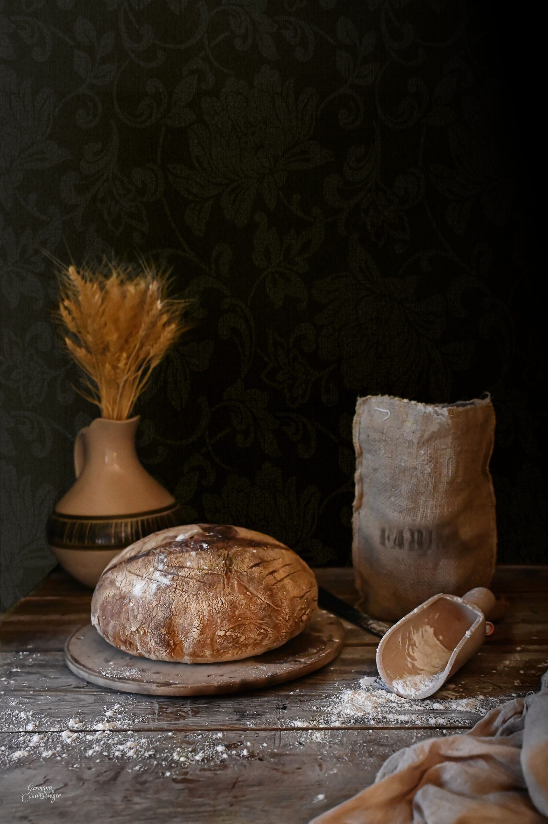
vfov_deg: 62.0
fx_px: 686
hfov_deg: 43.6
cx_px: 274
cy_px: 412
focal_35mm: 30
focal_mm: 30
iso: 12800
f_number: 4.5
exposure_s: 1/400
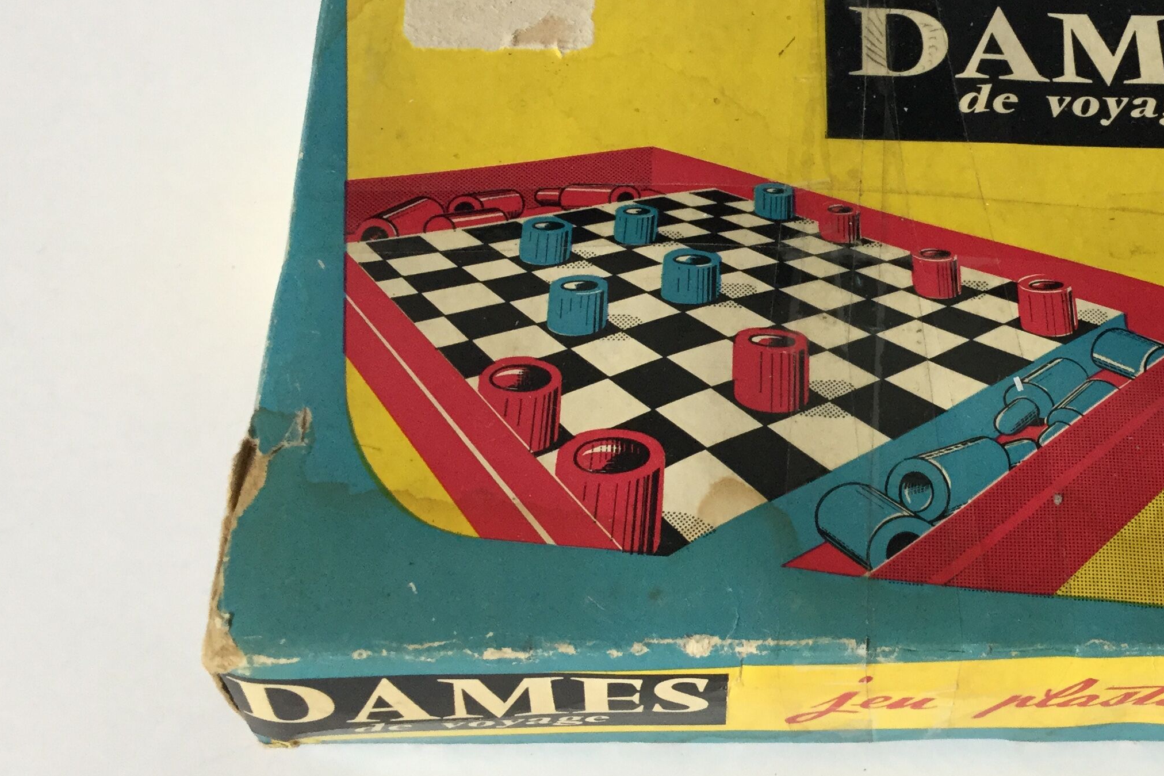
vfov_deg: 26.0
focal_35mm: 52
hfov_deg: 37.4
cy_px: 333
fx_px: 1681
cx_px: 852
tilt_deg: -56.1
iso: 50
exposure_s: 1/33
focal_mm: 3.3
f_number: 2.4
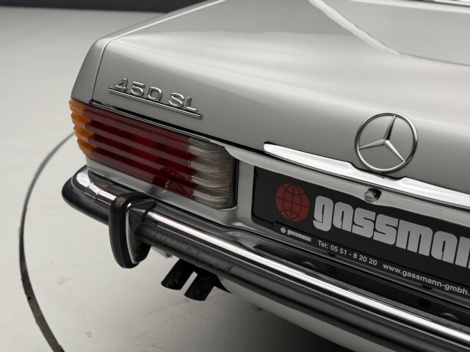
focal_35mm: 48
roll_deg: -0.4
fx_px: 652
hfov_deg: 39.7
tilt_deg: -23.3
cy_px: 176
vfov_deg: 30.3
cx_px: 235
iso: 80
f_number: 1.78
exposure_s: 1/109
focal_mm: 6.76
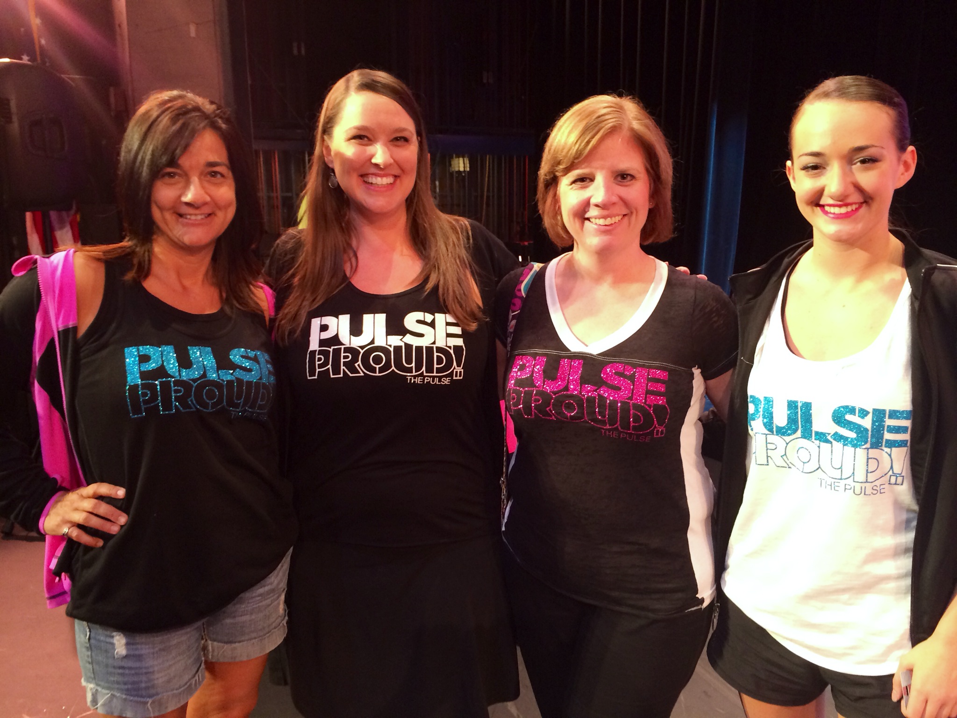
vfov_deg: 46.8
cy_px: 359
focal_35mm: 30
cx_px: 478
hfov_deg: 60.0
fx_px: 829
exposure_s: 1/30
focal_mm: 4.12
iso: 125
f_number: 2.2
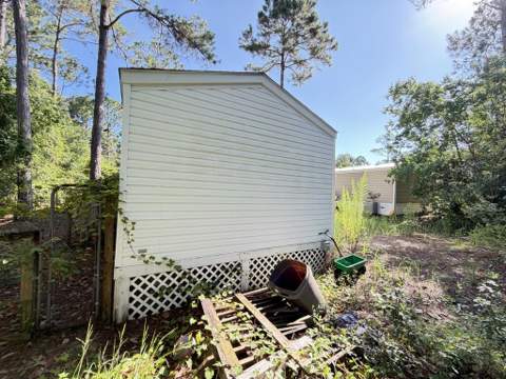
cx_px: 253
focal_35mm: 14
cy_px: 190
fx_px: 205
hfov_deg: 102.1
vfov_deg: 85.7
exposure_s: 1/130
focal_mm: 2.22
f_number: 2.2
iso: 50
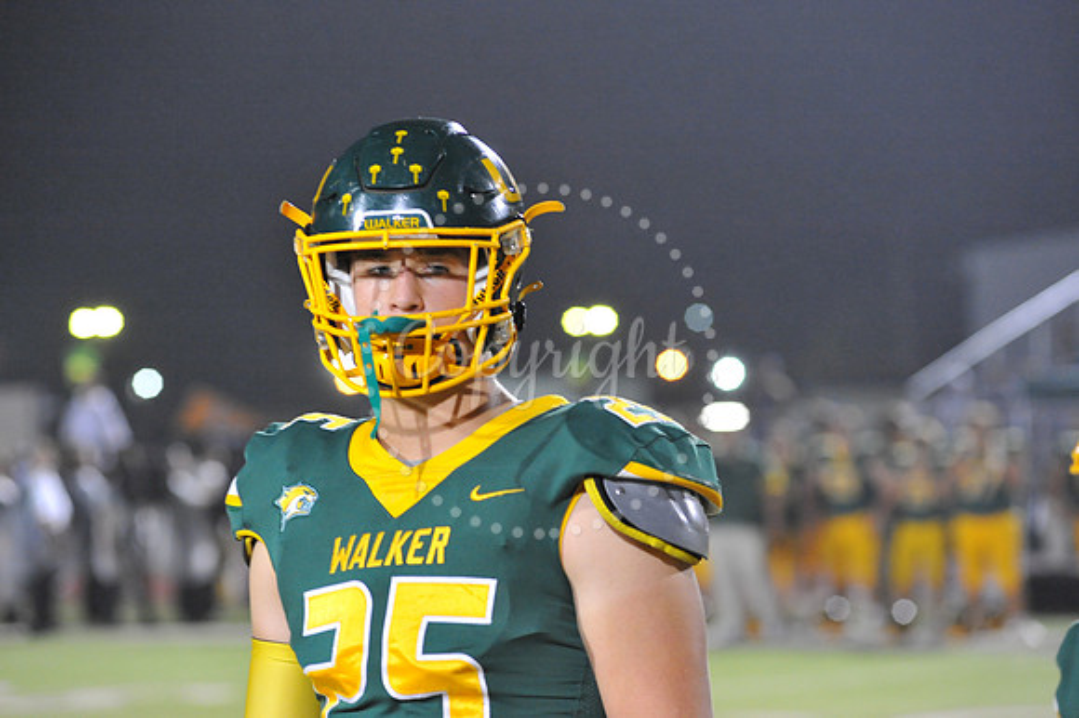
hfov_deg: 15.2
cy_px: 359
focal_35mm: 135
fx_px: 4044
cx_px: 540
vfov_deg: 10.1
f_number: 4
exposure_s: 1/160
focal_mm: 135
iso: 4000
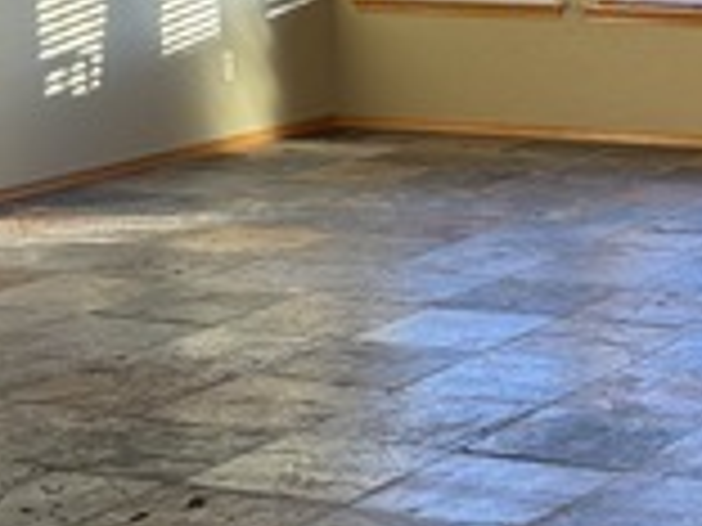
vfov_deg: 13.2
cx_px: 920
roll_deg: -0.6
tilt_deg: -6.6
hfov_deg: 16.7
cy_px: 63
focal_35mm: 111
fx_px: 2251
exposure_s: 1/60
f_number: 1.6
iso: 125
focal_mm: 5.96
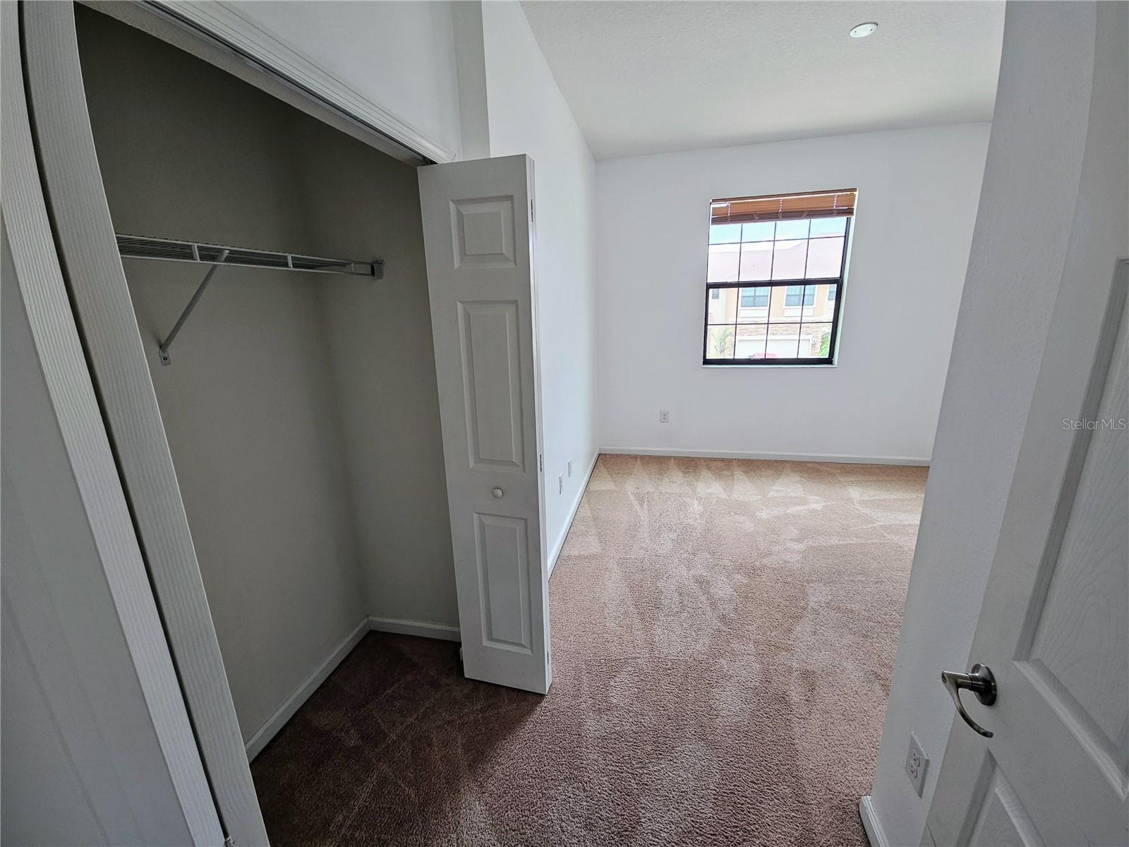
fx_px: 424
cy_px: 424
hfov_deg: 106.2
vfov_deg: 89.9
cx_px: 564
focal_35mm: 13
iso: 100
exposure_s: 1/77.4
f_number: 2.2
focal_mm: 2.2
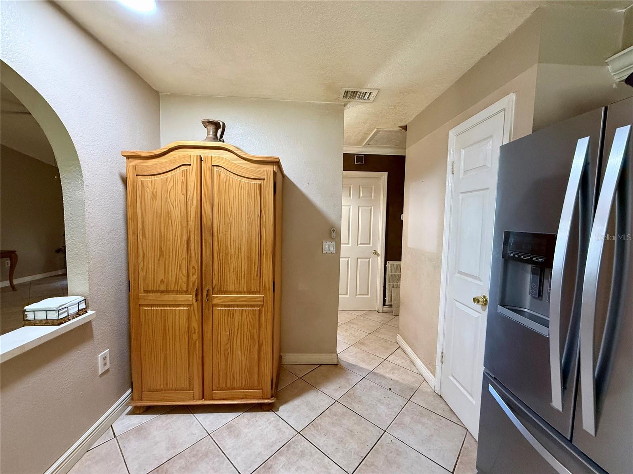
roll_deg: -1.7
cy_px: 237
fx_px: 256
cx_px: 316
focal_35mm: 14
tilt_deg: -3.6
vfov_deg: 85.7
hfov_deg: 102.1
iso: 500
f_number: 2.2
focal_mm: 2.22
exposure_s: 1/60
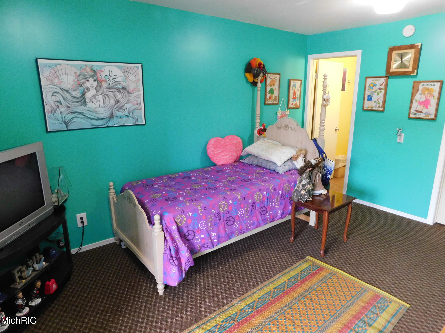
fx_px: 296
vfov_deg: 58.9
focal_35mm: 23
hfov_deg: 73.9
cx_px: 222
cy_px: 166
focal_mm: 4
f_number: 3
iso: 400
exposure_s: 1/25
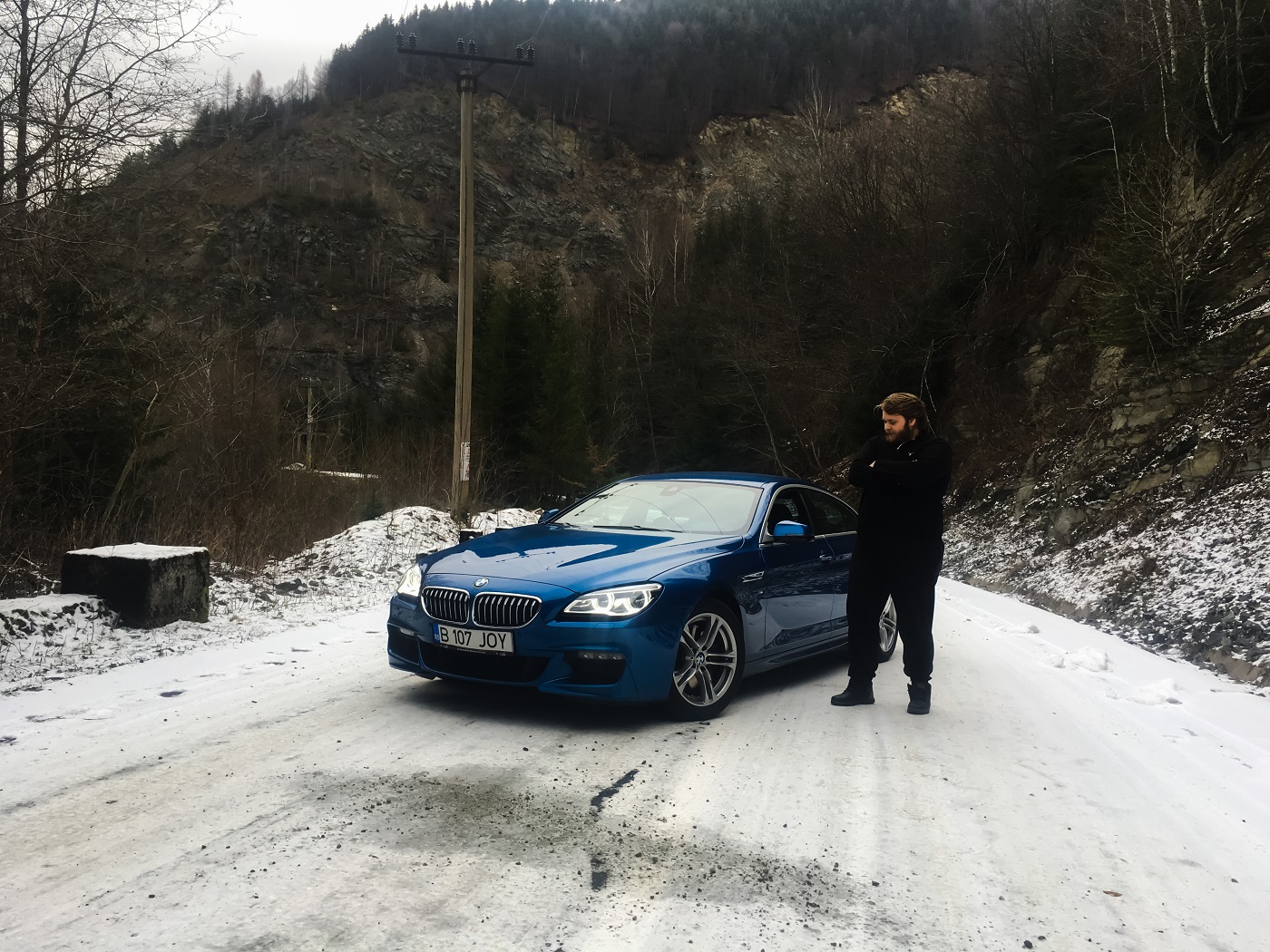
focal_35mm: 29
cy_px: 476
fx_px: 1064
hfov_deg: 61.7
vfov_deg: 48.2
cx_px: 635
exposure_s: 1/131
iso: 25
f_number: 2.2
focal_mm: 4.15
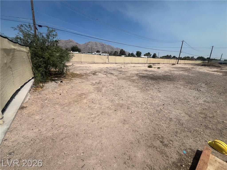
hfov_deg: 106.2
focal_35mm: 13
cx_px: 114
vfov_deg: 89.9
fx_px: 85
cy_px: 85
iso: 32
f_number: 1.8
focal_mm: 1.57
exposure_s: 1/3650
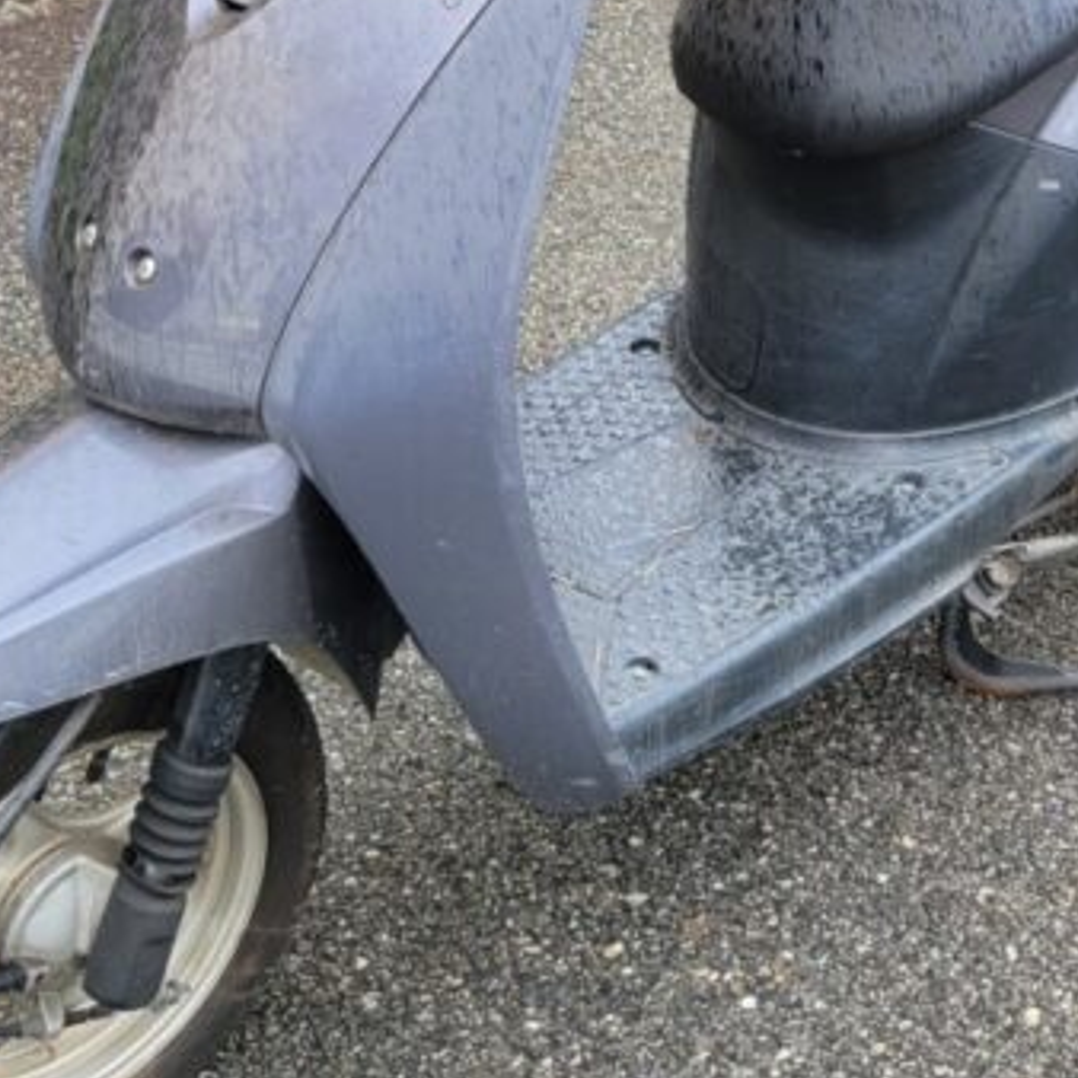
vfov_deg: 24.9
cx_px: 584
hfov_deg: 25.3
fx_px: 2396
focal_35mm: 68
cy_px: 210
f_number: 1.8
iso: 40
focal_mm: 5.4
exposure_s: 1/114
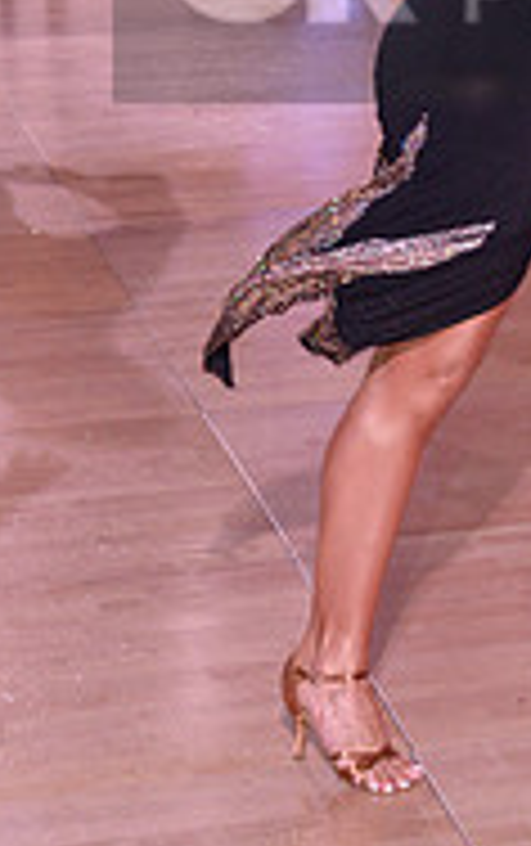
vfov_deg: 13.1
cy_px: -45
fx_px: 3624
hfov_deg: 8.2
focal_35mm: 157
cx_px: 736
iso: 2000
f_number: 5.6
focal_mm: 50
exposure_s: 1/250
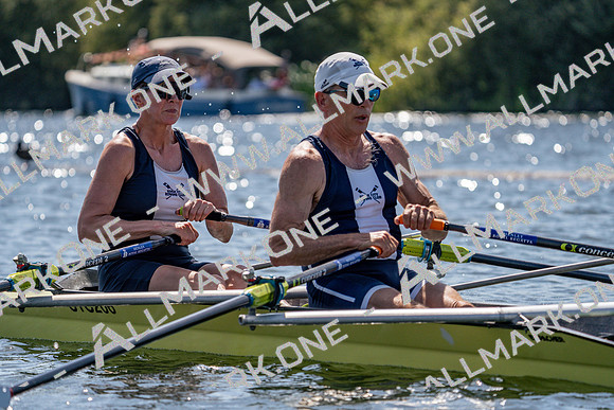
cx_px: 307
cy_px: 205
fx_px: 4452
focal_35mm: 261
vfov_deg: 5.3
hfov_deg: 7.9
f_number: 5.6
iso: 250
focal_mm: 261
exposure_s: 1/2000
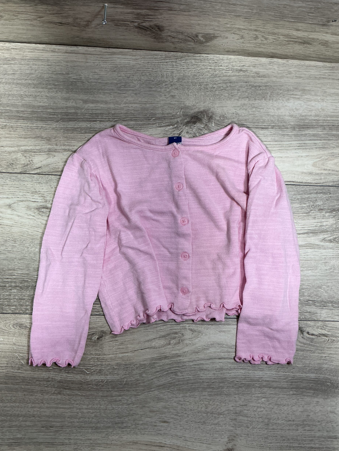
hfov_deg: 46.8
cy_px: 219
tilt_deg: -83.6
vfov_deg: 60.0
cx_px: 168
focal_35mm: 30
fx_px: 392
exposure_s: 1/60
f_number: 1.8
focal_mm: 3
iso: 50
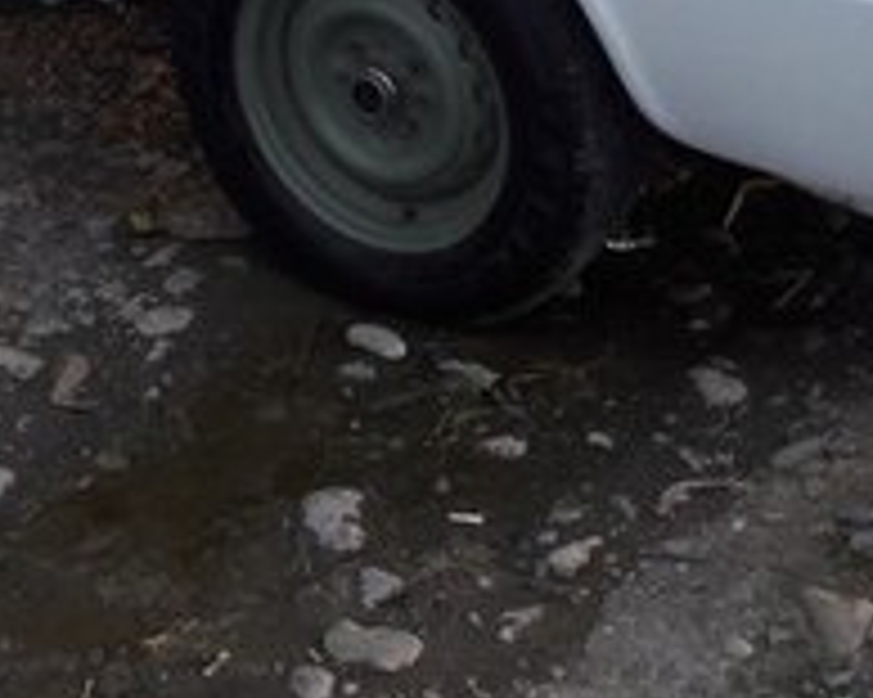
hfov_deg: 20.4
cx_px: 216
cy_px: -331
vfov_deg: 15.3
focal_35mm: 93
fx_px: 2402
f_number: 1.9
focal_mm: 3.7
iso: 40
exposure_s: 1/106
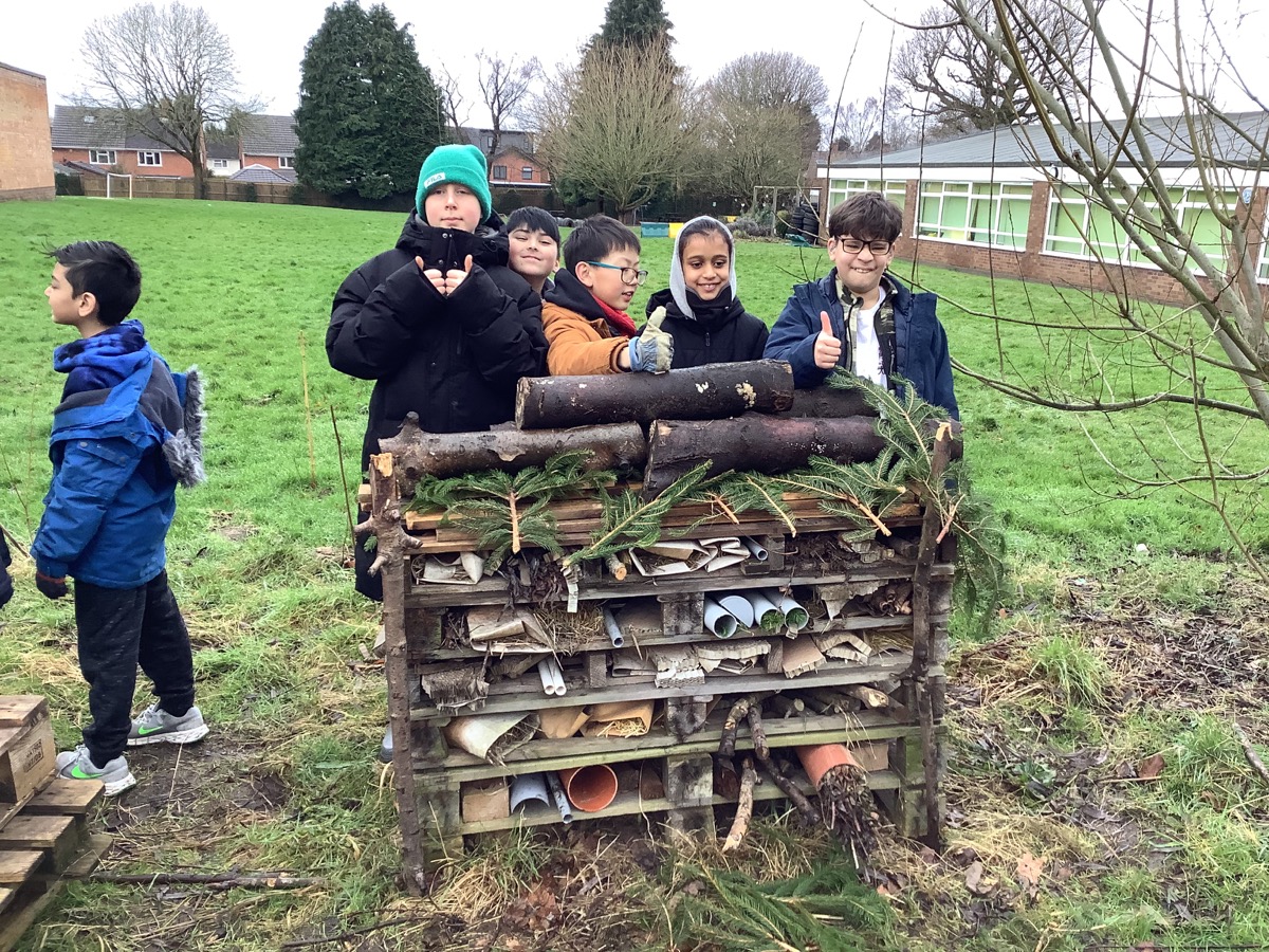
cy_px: 476
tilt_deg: -15.2
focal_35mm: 31
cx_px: 634
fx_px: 1136
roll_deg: -2.0
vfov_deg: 45.4
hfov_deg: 58.4
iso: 64
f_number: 2.4
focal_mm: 3.3
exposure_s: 1/100
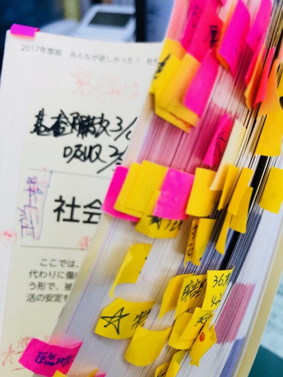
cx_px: 142
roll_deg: +2.1
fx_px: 305
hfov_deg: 49.7
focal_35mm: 28
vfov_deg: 63.4
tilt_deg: -37.2
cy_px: 188
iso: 25
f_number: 1.8
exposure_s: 1/40
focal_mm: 3.99
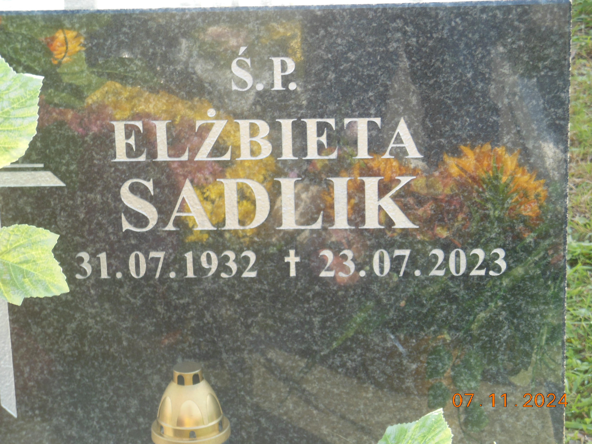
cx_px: 296
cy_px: 222
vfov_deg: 13.3
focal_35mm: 111
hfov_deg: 17.7
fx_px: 1898
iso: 125
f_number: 4.8
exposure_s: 1/80
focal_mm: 19.7
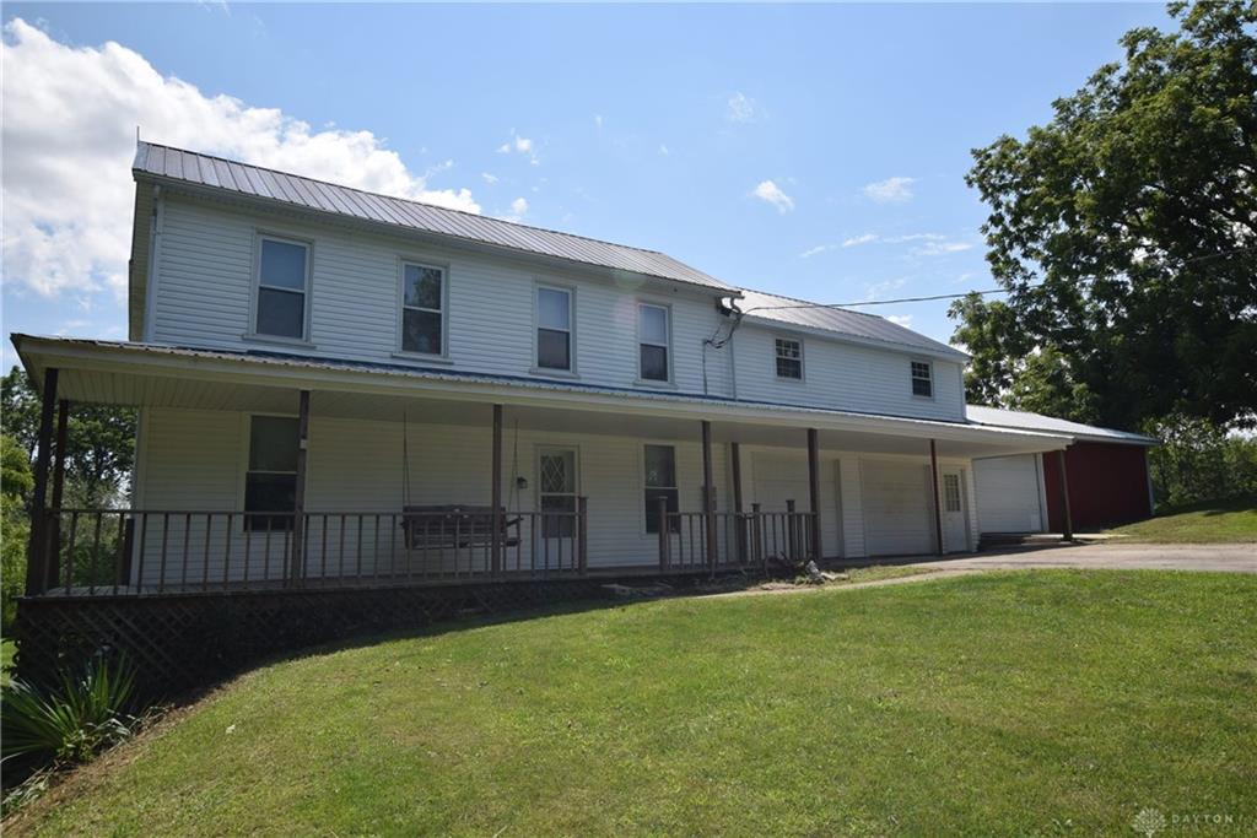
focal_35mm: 22
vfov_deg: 56.2
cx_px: 628
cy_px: 419
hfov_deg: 77.3
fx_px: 786
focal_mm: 15
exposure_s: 1/400
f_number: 10
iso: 200
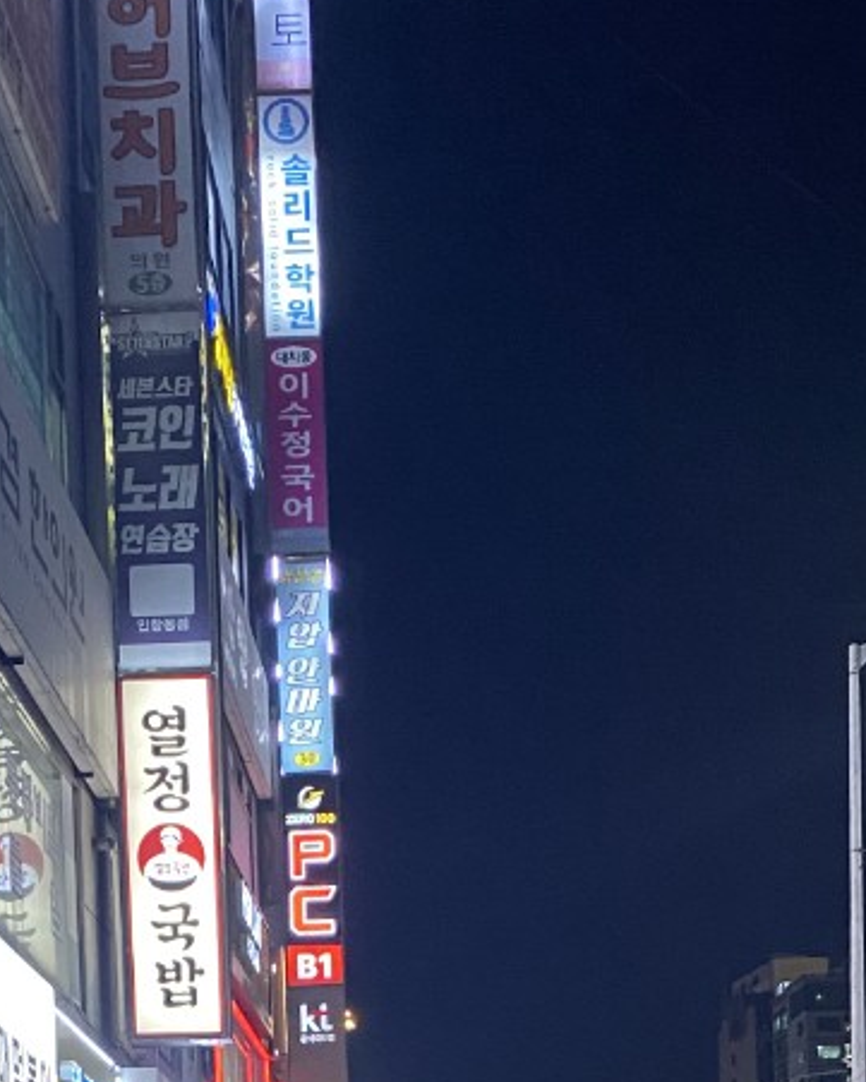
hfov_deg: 21.1
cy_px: 1423
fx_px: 2306
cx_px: 237
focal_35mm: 72
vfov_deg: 23.3
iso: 320
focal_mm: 4.25
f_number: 1.8
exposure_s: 1/60
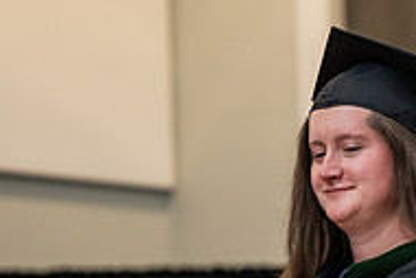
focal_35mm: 317
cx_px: 366
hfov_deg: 6.5
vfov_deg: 4.3
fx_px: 3666
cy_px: 389
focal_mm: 104
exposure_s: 1/200
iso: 1600
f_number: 3.5
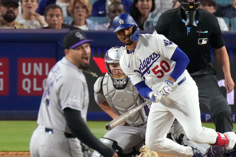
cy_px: 88
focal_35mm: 1024
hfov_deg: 2.0
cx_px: 131
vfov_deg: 1.3
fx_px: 6714
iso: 8000
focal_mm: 840
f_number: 5.6
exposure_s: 1/1600
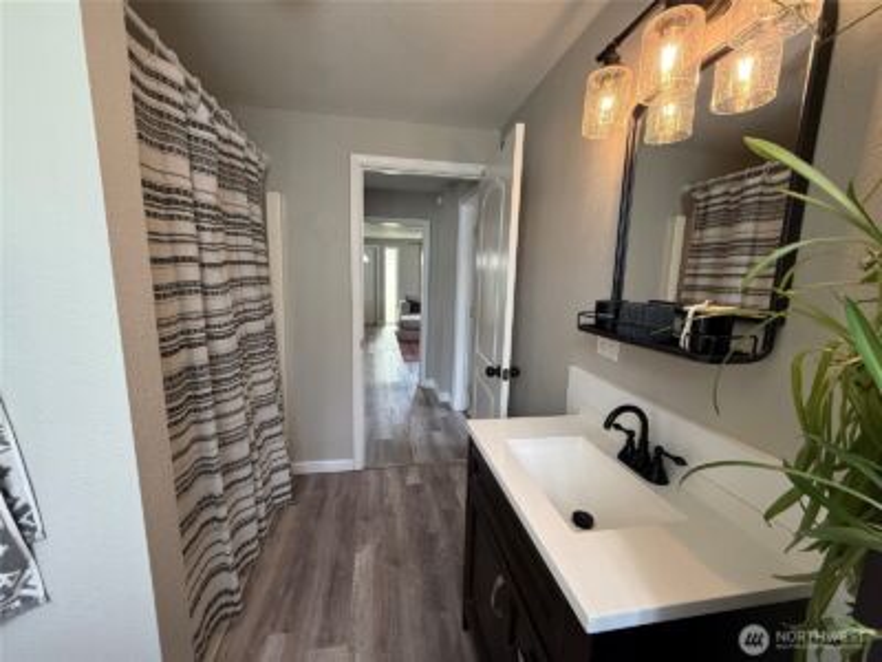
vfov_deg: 85.7
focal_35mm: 14
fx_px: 357
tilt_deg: -9.4
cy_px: 331
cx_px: 441
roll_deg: -1.8
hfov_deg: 102.1
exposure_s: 1/120
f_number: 2.2
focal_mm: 2.22
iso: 200
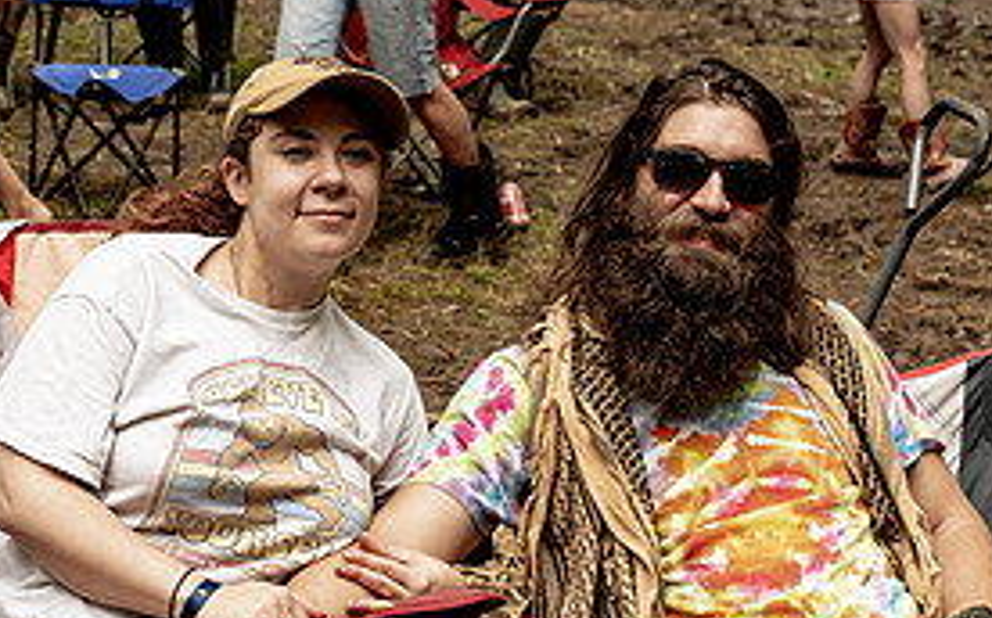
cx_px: 449
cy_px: 113
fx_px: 2701
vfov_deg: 13.0
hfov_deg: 20.8
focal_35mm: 100
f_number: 4
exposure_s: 1/400
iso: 320
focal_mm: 35
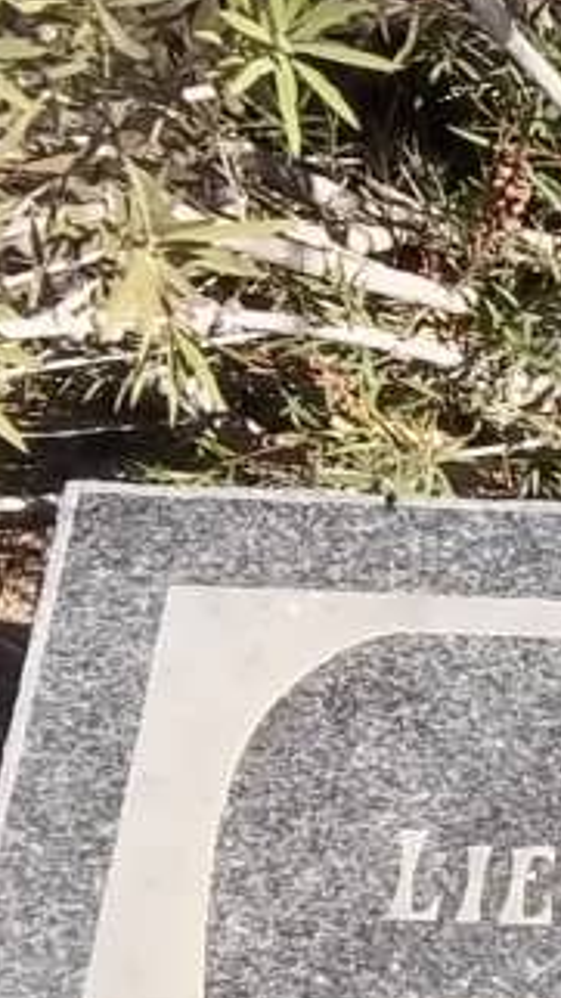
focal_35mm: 130
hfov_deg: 8.7
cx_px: 1187
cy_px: 803
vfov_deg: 16.4
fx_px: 3440
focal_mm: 5.7
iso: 80
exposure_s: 1/250
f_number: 5.5
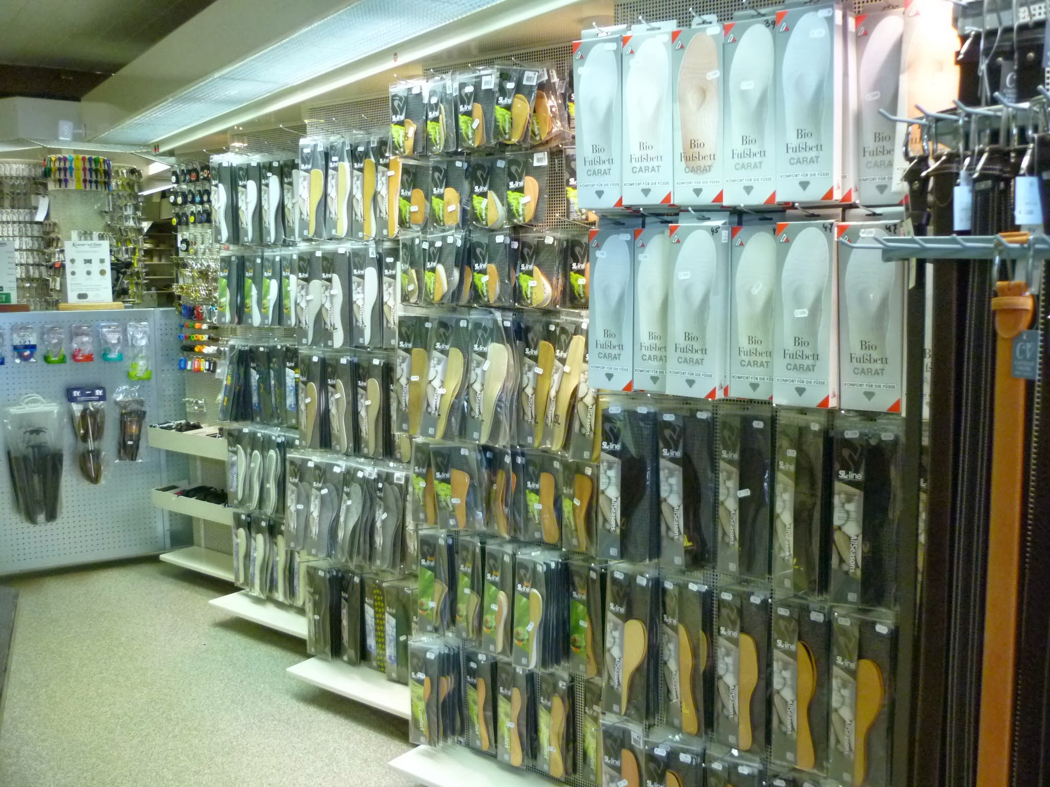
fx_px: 1001
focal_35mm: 33
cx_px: 525
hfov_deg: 55.4
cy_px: 394
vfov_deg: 42.9
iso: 400
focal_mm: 5.5
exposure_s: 1/30
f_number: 2.8
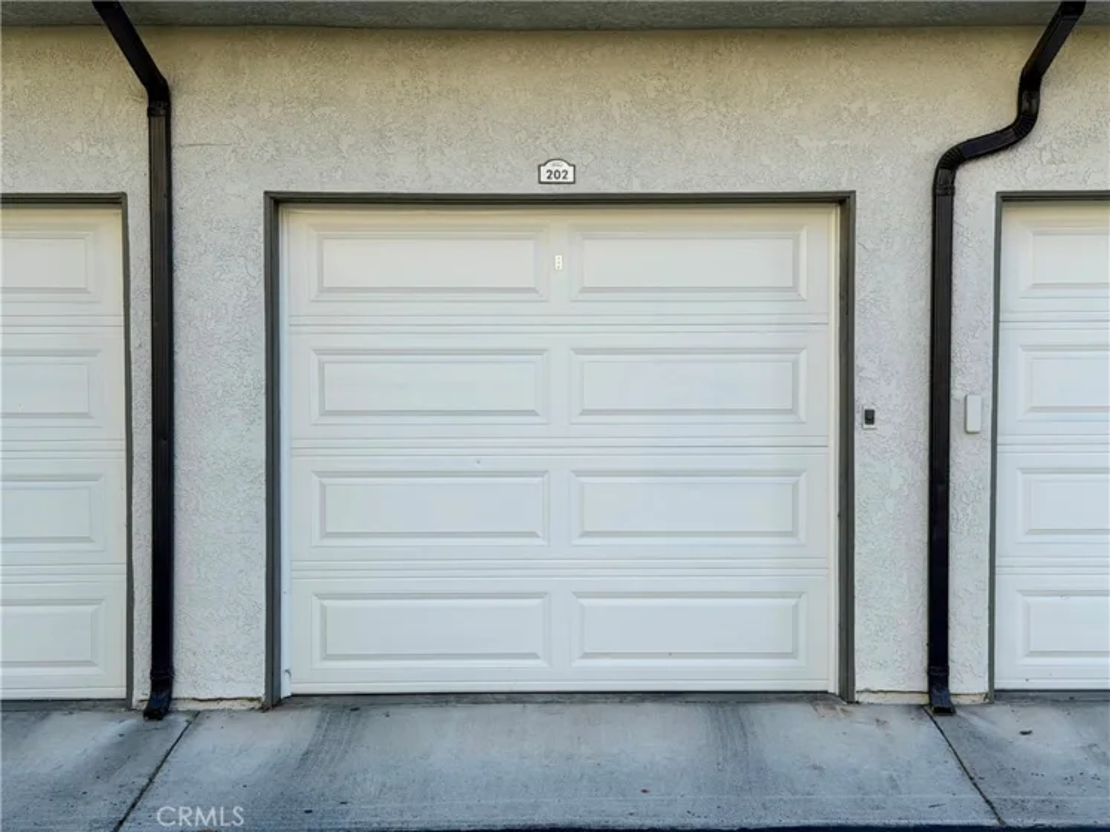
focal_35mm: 48
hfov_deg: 39.7
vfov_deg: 30.3
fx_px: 1539
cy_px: 416
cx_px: 555
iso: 64
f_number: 1.78
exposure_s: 1/1222
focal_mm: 6.76
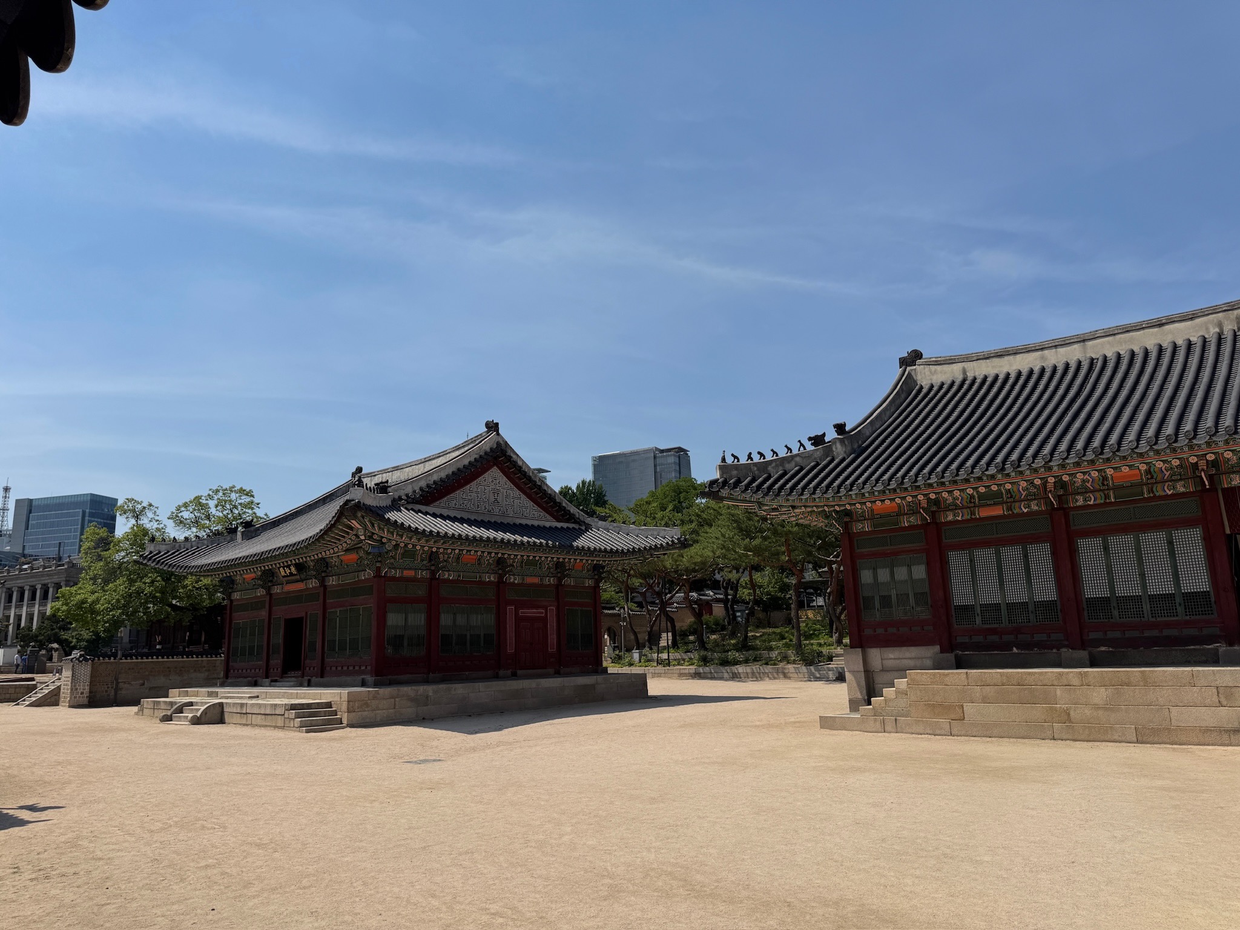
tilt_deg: +12.1
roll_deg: +2.2
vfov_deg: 56.8
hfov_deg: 71.6
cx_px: 620
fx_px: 860
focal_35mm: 24
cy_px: 465
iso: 80
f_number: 1.78
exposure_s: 1/9009
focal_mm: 6.76
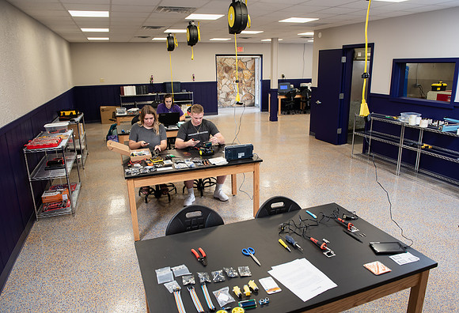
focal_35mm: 26
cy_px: 156
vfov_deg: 49.6
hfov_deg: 68.1
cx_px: 235
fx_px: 339
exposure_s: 1/100
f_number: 5
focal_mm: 26
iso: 800
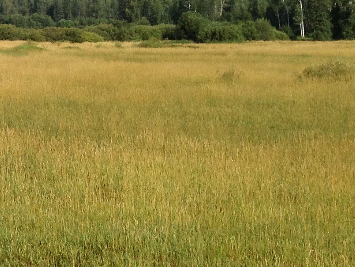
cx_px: -272
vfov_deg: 11.4
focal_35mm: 127
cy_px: -70
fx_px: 1302
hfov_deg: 13.9
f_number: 2.4
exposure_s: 1/1783
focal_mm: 4.28
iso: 64
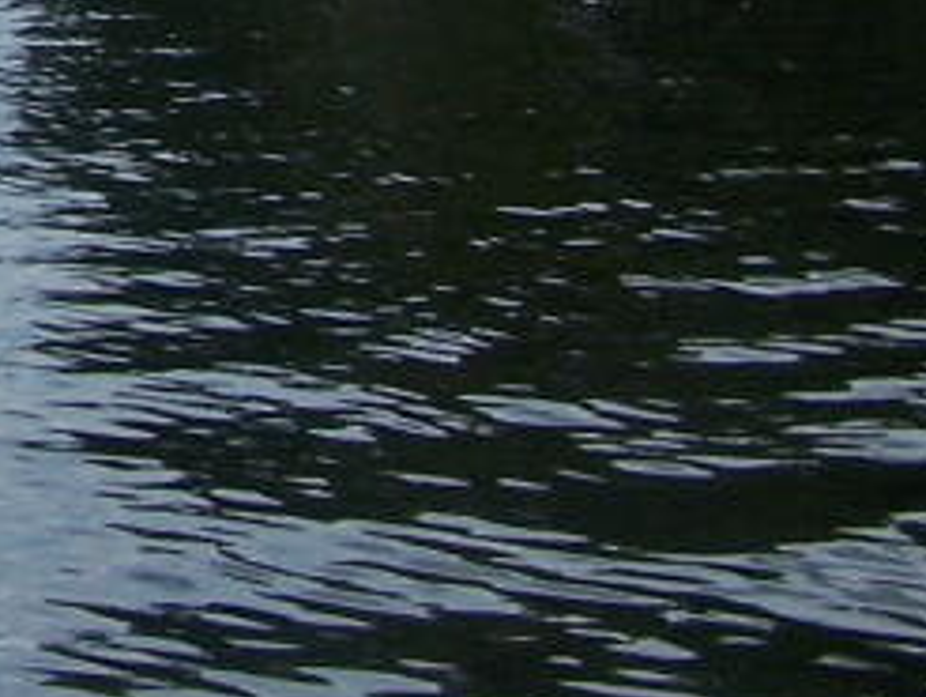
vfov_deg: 9.1
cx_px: -617
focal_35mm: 158
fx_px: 4231
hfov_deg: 11.7
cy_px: -430
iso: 80
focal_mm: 6.3
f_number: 4
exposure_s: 1/640
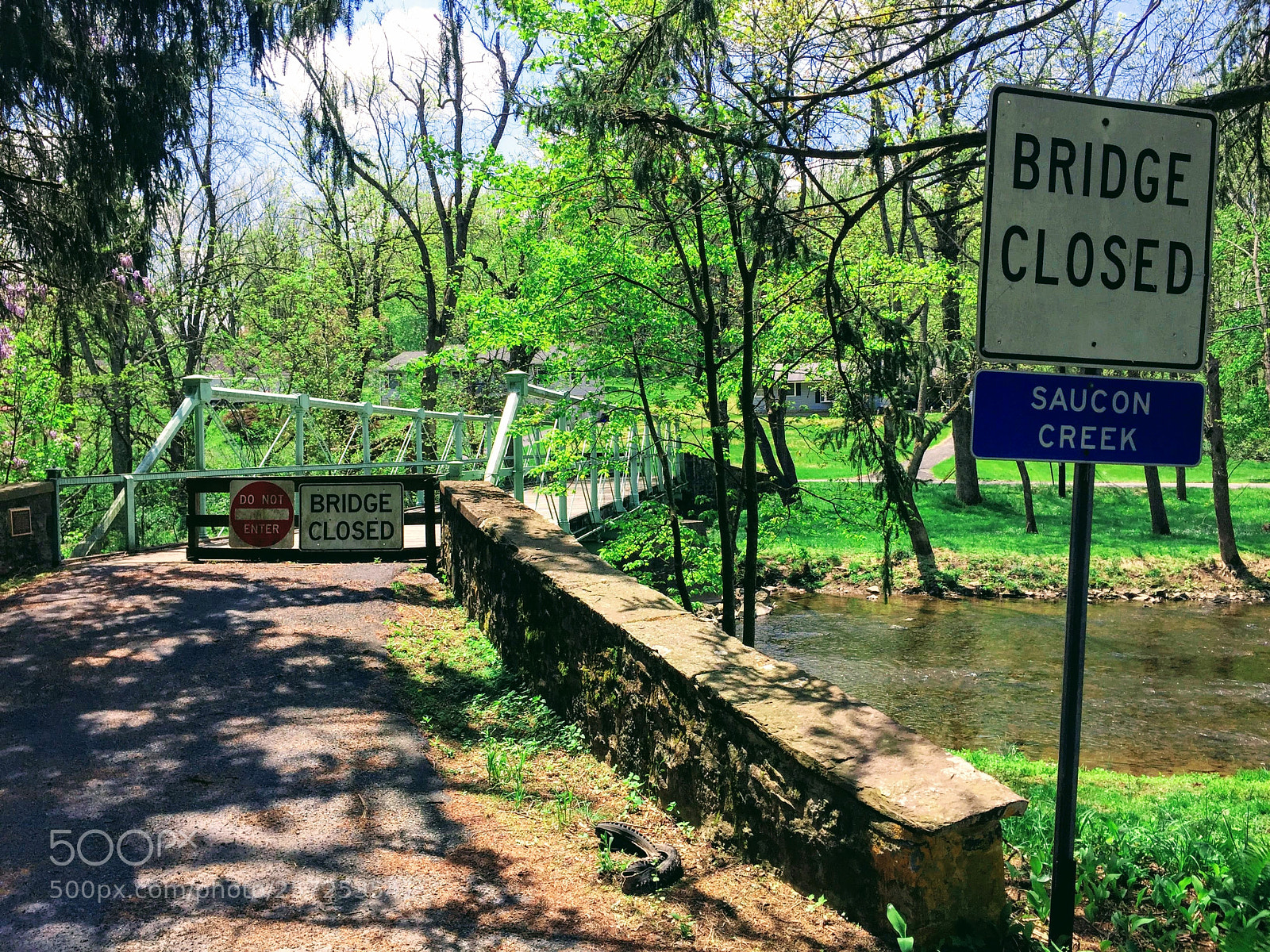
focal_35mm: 29
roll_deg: +0.3
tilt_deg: -1.3
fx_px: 1064
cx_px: 635
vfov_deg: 48.2
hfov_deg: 61.7
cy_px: 476
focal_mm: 4.15
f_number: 2.2
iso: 32
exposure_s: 1/1199
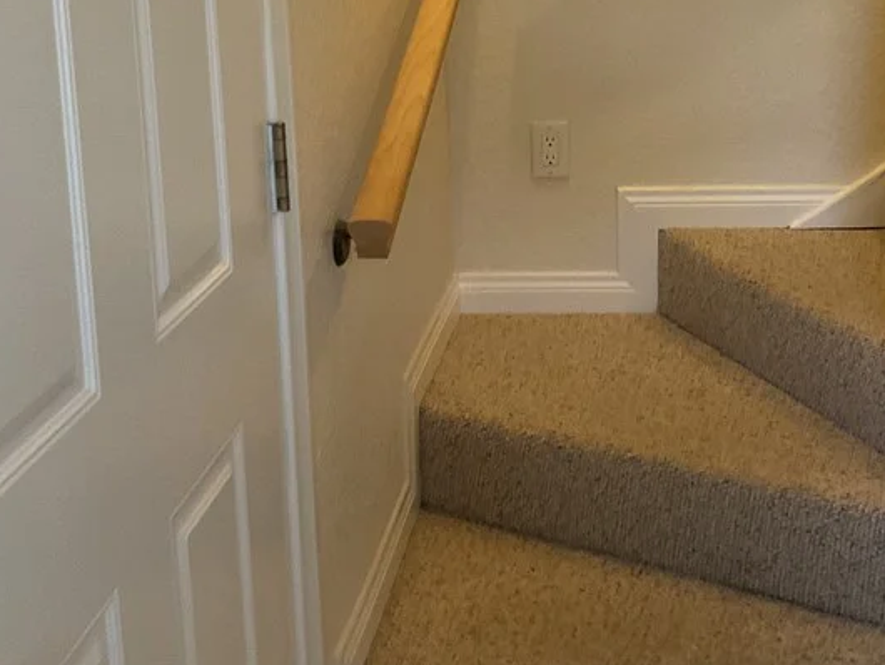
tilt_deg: -12.1
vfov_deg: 25.7
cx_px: 726
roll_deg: -2.8
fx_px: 1432
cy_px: 145
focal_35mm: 56
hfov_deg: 33.2
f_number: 1.8
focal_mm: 3
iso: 160
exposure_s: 1/60
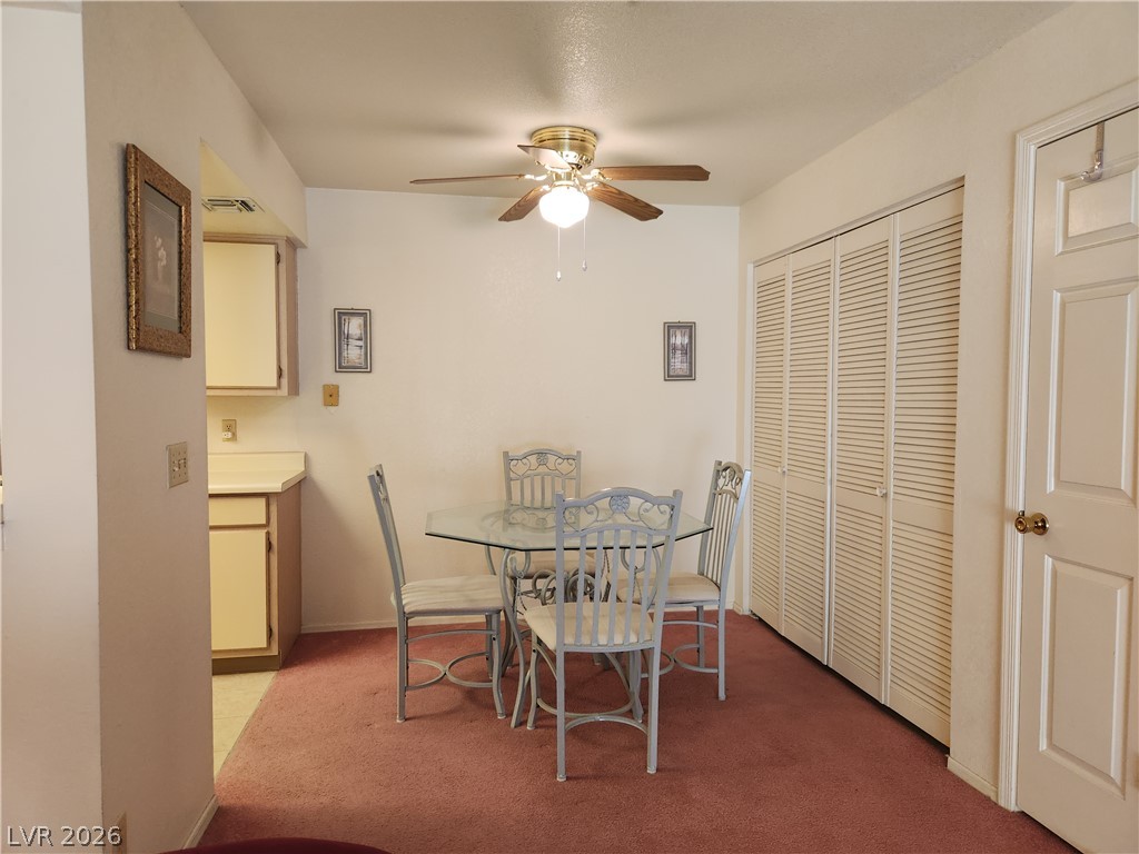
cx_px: 570
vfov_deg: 58.9
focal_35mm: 23
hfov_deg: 73.9
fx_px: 757
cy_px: 427
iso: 200
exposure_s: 1/120
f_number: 1.8
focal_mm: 5.4
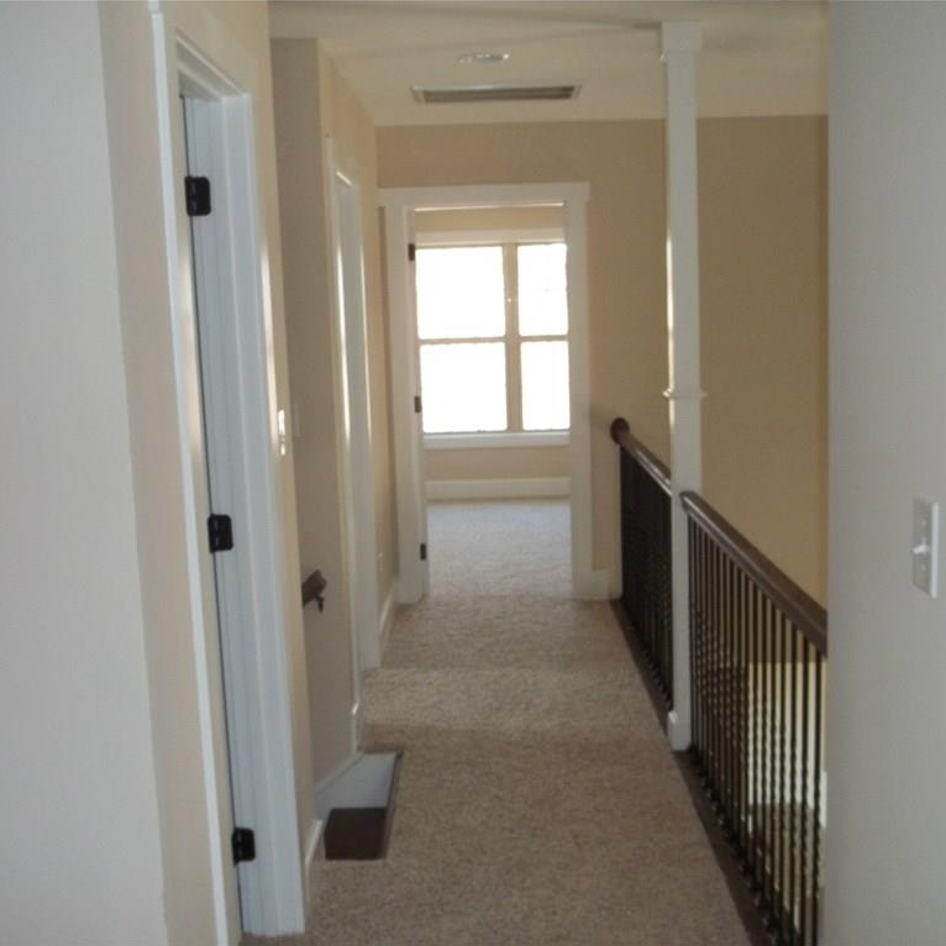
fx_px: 1206
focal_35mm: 39
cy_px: 473
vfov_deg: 42.8
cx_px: 473
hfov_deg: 42.8
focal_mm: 5.9
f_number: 3.3
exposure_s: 1/60
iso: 160
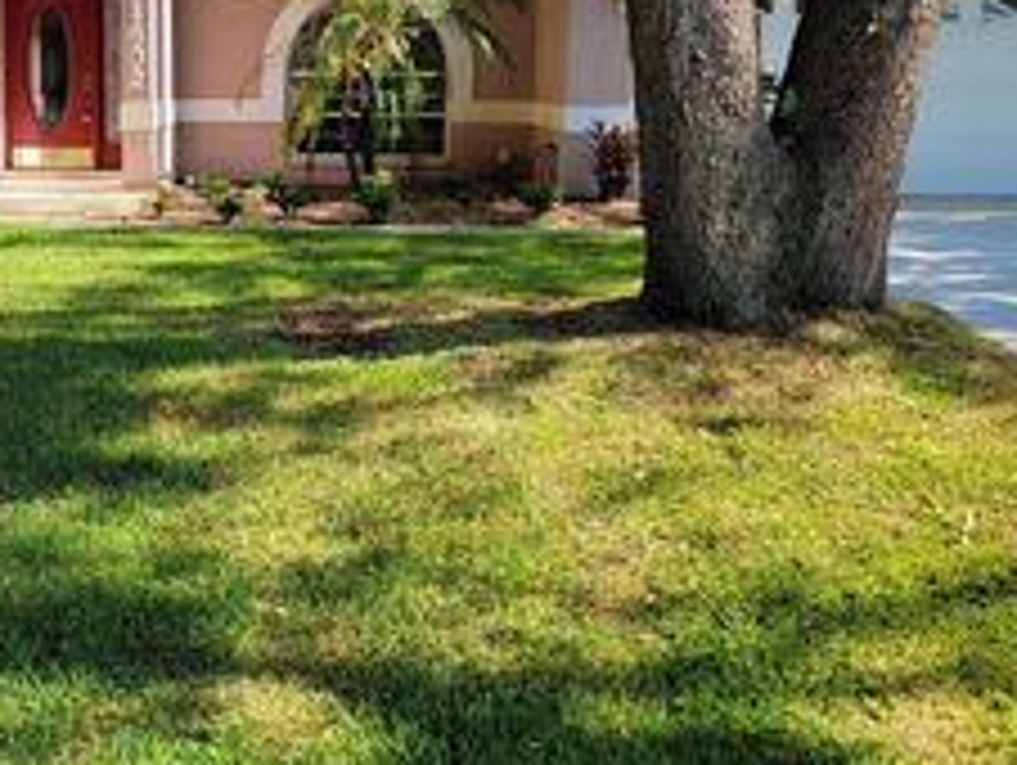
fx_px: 1559
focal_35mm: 53
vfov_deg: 27.3
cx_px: 274
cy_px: 209
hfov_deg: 35.5
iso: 16
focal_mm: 6.7
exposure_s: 1/298
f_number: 1.8
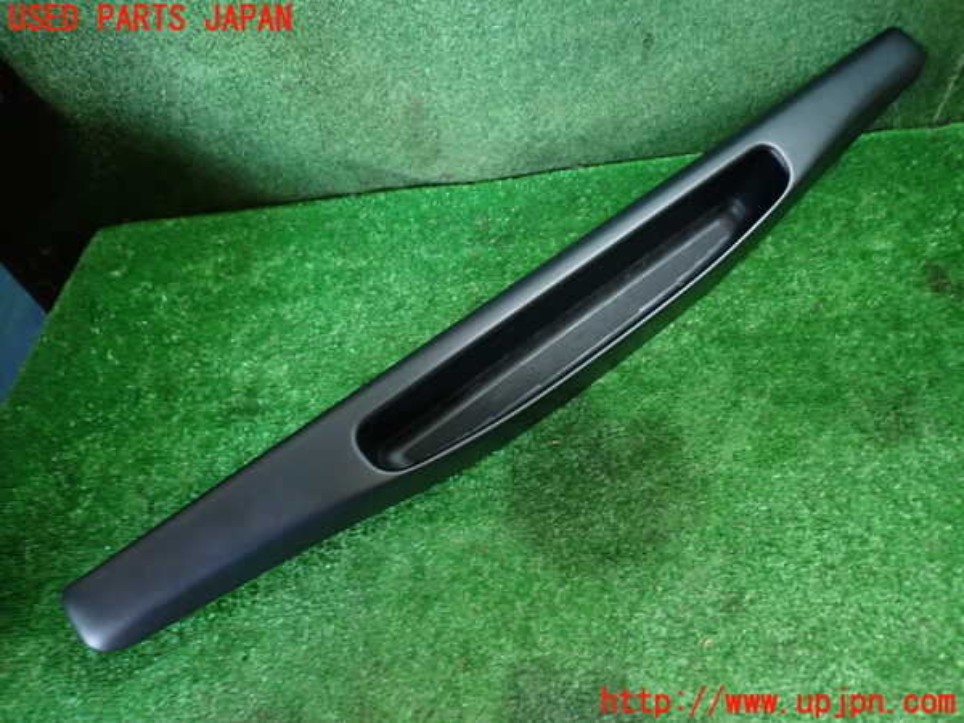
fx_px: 696
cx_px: 482
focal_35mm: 25
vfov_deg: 54.9
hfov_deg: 69.4
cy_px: 362
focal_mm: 4.5
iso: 250
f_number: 2
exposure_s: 1/30
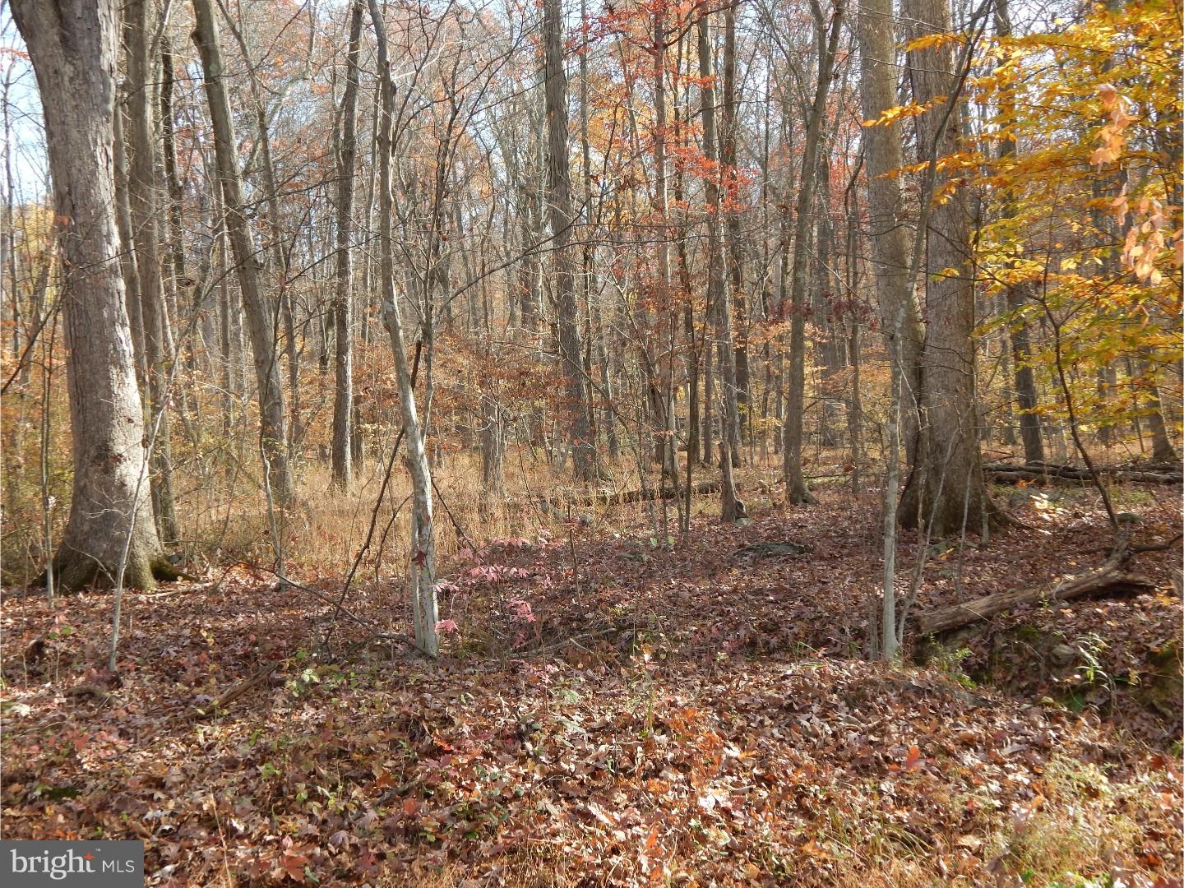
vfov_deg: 33.6
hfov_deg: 43.9
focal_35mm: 43
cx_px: 592
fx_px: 1471
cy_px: 444
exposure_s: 1/100
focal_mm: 7.7
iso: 125
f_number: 3.6
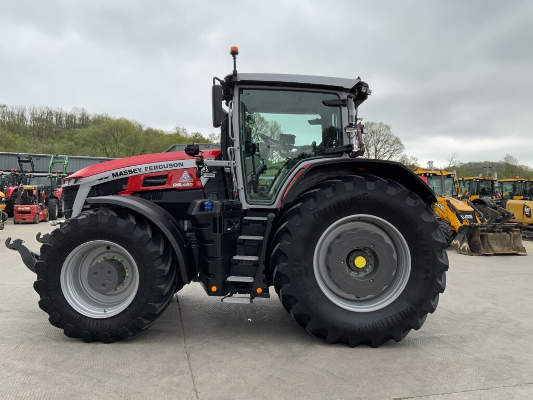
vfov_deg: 48.2
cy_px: 200
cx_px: 266
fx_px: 447
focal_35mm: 29
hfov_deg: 61.7
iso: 16
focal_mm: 3
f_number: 1.8
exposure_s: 1/297
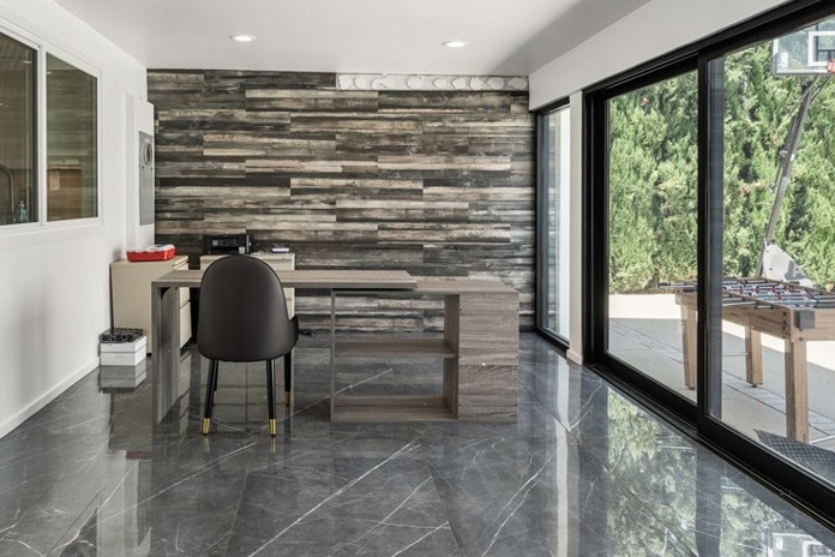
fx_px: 580
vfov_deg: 50.6
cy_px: 196
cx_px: 332
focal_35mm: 25
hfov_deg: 70.7
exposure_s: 1/20
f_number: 5.6
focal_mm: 17
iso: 640
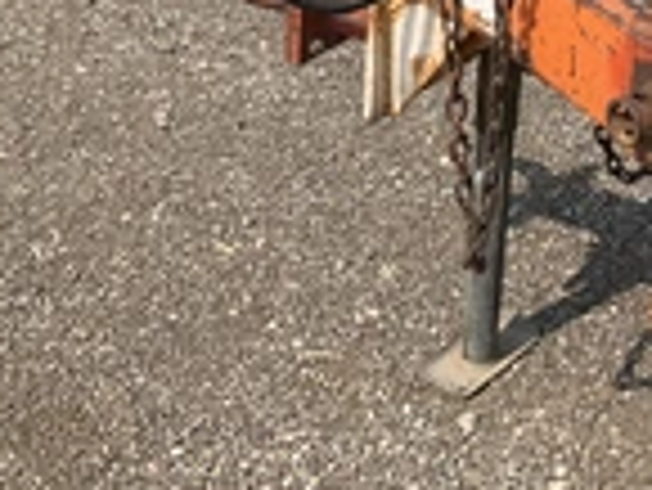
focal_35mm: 80
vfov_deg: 17.8
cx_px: 652
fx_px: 1508
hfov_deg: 23.4
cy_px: -54
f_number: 1.8
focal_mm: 3
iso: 25
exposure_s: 1/1377
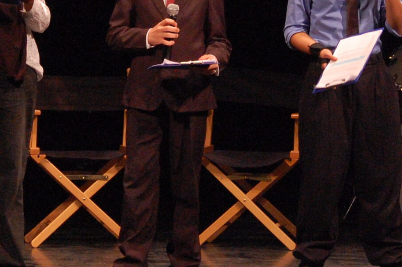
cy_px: -3
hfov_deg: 8.4
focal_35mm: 244
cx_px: 129
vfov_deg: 5.6
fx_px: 2722
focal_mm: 58
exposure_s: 1/100
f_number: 8
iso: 1600
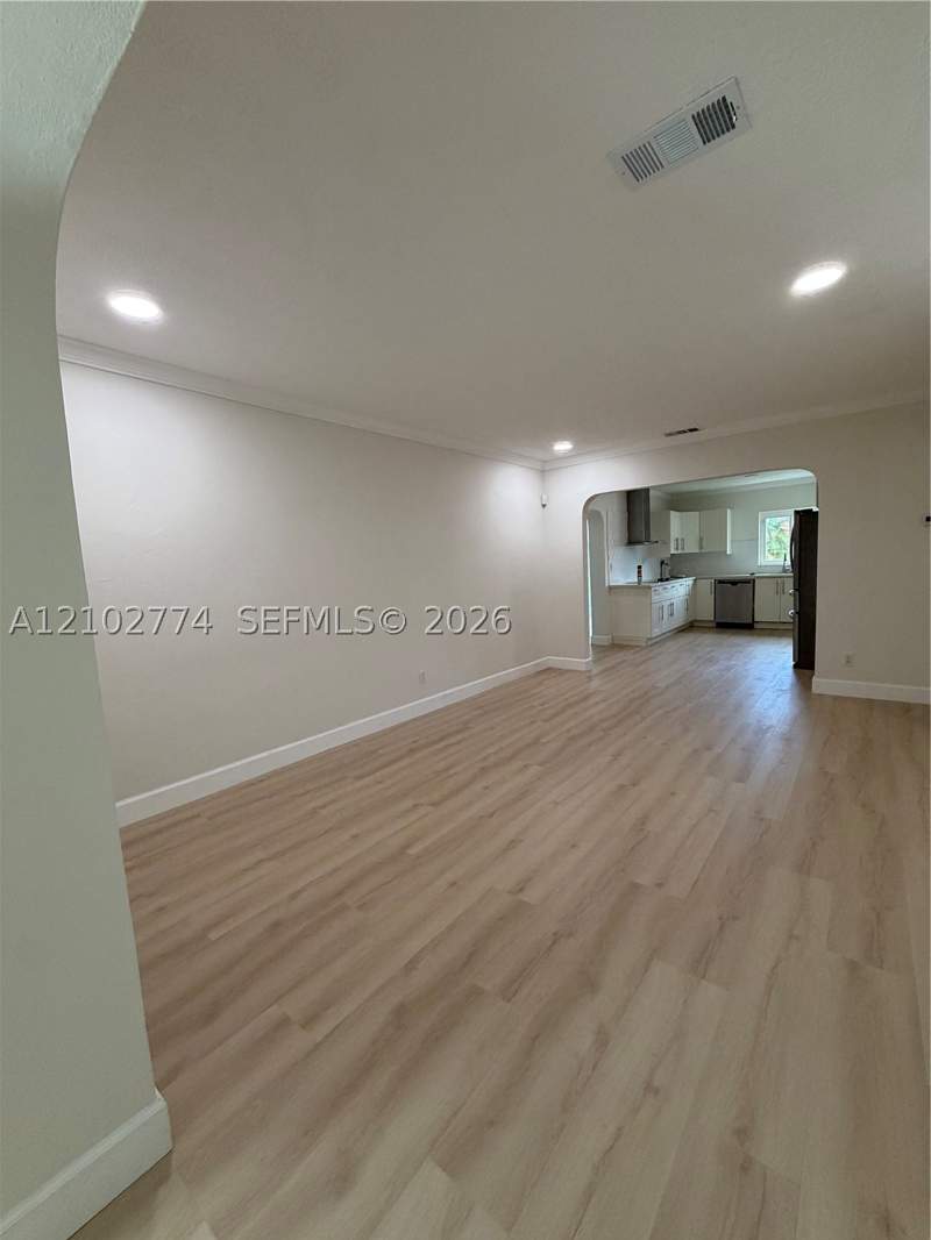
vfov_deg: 102.1
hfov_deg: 85.7
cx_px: 466
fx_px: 502
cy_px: 620
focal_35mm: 14
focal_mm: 2.22
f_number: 2.2
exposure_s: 1/120
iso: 250
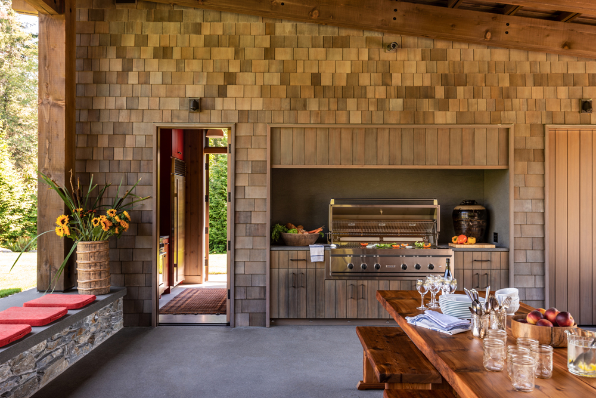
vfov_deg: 41.1
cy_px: 199
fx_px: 530
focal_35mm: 32
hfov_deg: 58.7
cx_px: 298
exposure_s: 1/10
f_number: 8
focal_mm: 32
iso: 100
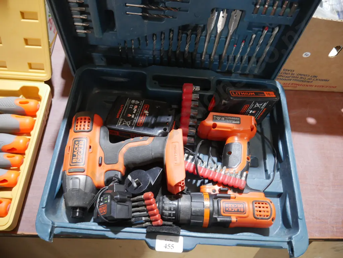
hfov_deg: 63.4
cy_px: 129
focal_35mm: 28
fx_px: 277
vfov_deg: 49.7
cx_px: 172
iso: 1000
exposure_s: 1/60
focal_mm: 14
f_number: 3.5
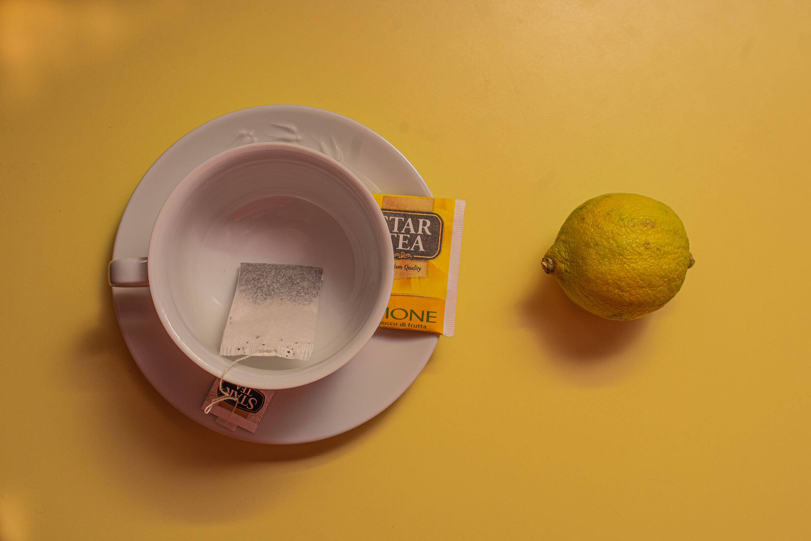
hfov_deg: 46.4
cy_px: 270
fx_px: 946
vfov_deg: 31.9
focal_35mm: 42
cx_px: 406
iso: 100
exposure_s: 1/100
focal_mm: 28
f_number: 8
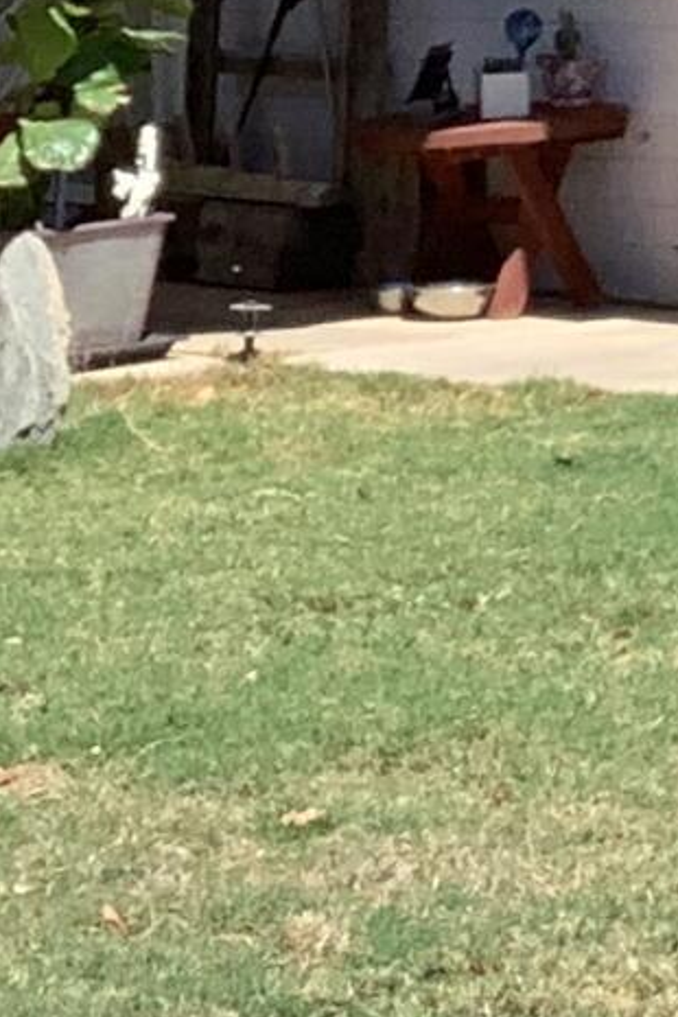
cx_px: 1594
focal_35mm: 208
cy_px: -472
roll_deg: +2.0
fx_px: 5876
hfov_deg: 6.3
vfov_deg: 9.6
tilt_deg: +0.4
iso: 25
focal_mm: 3.3
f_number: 2.4
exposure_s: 1/867
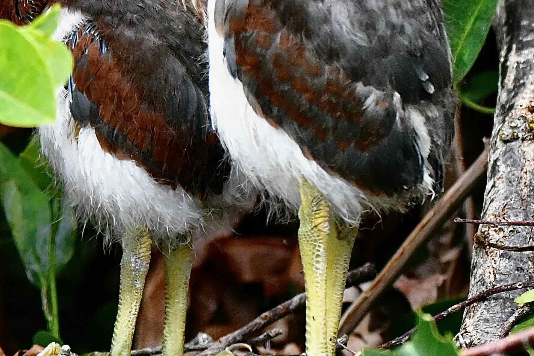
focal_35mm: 531
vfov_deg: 2.6
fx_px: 7879
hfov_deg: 3.9
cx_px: 129
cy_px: 76
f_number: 5.6
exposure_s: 1/500
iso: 5000
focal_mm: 260
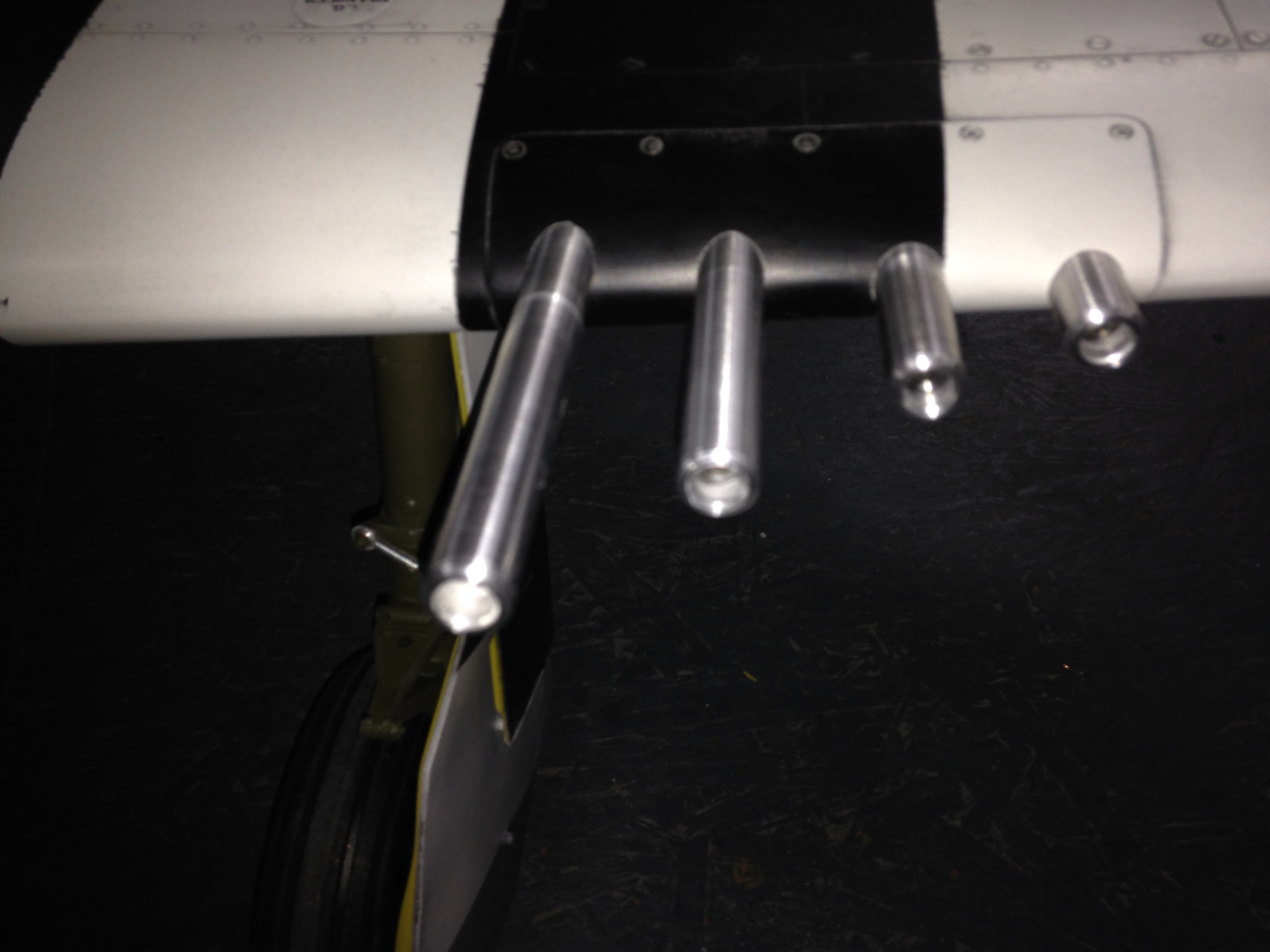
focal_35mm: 33
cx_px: 635
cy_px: 476
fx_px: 1211
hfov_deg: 55.4
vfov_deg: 42.9
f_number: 2.4
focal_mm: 4.12
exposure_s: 1/46
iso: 50
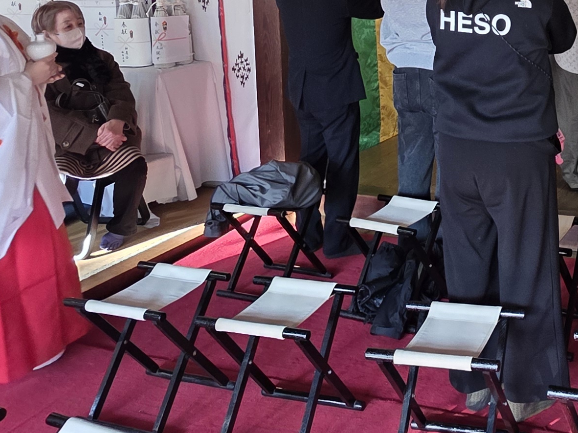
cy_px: -18
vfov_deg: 30.2
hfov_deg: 38.7
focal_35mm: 44
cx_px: 560
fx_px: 735
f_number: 1.9
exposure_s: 1/120
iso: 320
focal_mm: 2.2
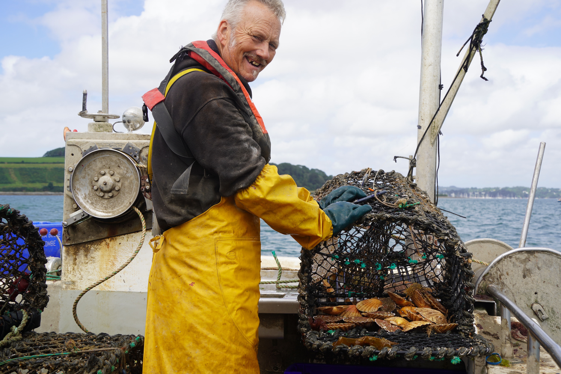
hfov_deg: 41.9
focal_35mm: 47
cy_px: 187
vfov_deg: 28.6
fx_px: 732
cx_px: 280
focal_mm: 47
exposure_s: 1/125
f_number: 9
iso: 100
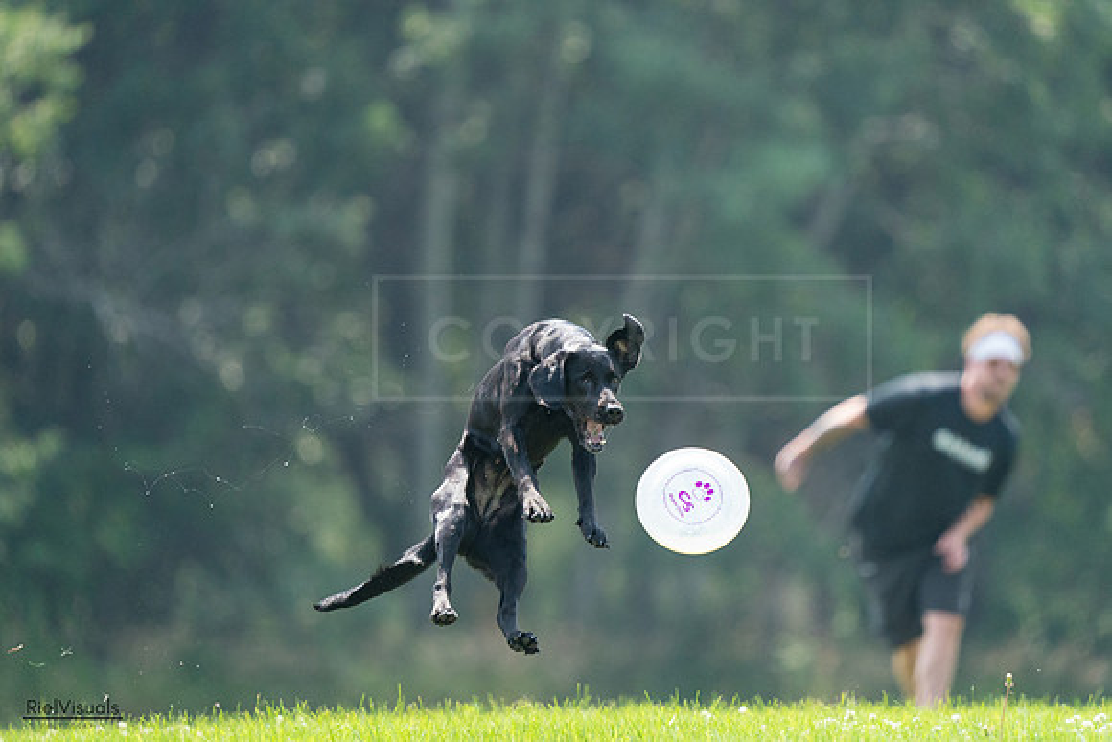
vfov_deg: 2.8
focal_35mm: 500
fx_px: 15447
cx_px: 556
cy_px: 371
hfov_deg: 4.1
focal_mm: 500
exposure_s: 1/4000
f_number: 6.3
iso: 4000
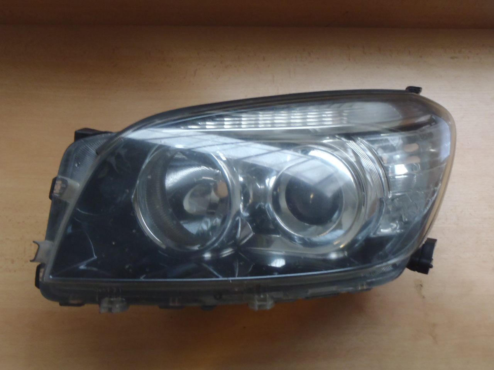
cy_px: 185
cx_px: 247
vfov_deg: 38.7
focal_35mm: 37
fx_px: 528
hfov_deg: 50.1
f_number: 4.7
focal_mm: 6.64
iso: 320
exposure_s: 1/8
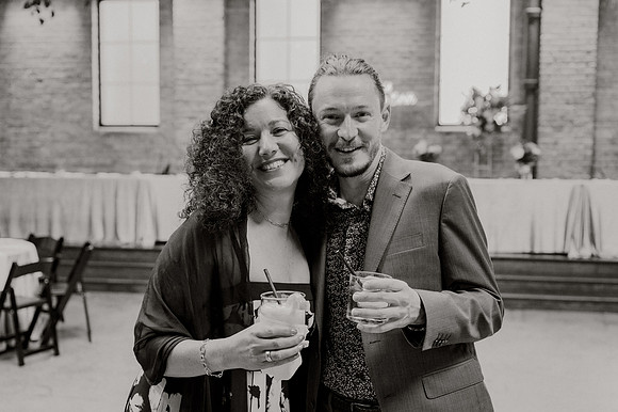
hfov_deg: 40.7
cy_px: 221
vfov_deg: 27.7
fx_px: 833
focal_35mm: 49
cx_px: 326
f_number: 3.5
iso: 1250
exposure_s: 1/200
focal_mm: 44
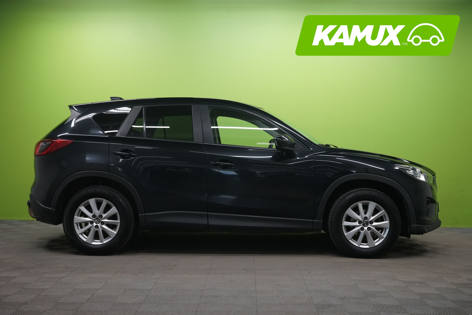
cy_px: 158
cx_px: 236
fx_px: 551
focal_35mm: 42
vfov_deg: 31.9
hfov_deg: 46.4
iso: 2000
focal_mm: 42
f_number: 9
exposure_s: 1/25
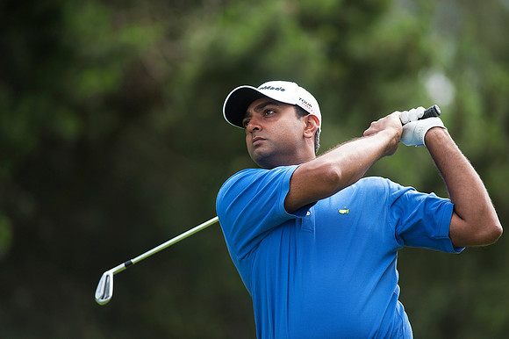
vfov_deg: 4.6
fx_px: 4239
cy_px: 170
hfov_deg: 6.9
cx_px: 254
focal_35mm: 300
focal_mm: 300
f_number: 4
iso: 400
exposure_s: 1/1250
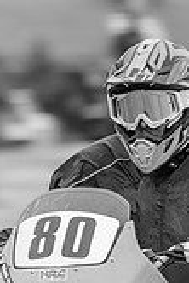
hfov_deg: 0.9
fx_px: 11473
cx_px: 79
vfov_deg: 1.4
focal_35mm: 1460
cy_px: 335
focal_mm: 200
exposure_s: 1/125
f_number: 4
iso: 110
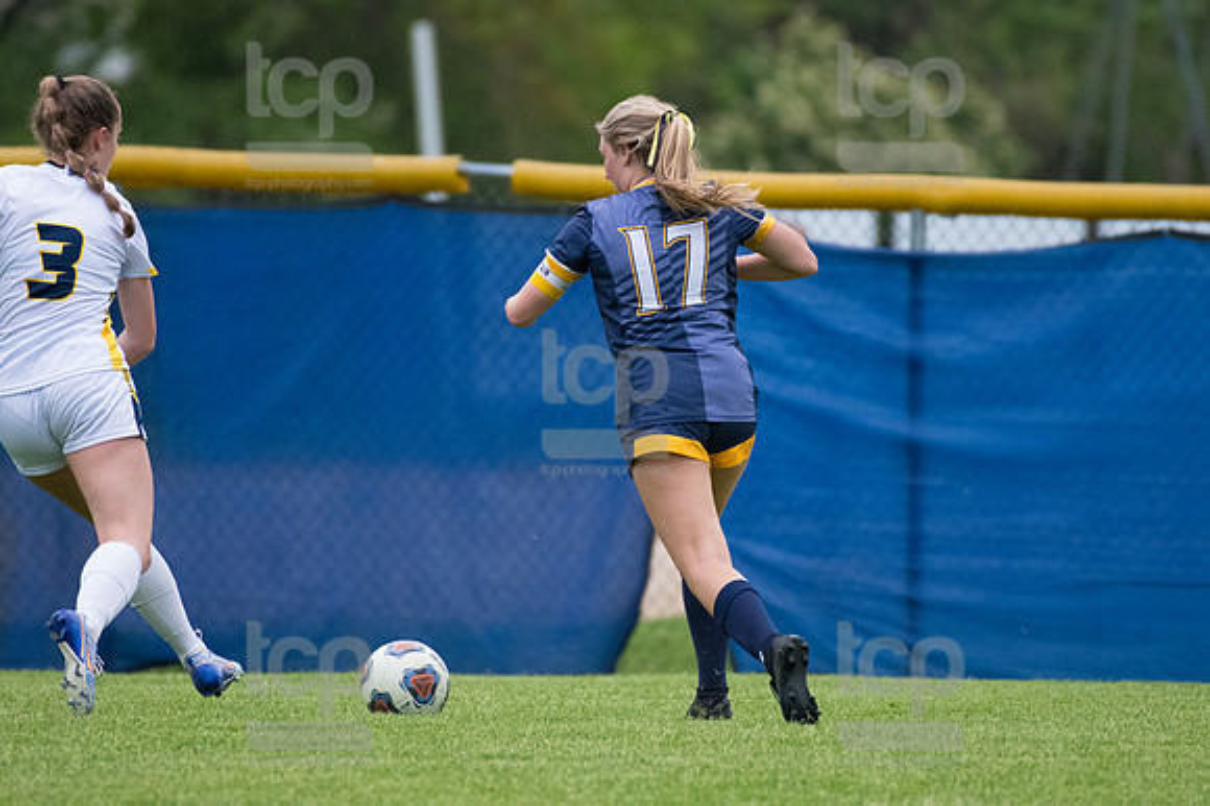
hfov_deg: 2.8
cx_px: 605
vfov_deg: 1.8
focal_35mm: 750
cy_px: 403
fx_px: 25193
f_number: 5.6
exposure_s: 1/1600
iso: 4000
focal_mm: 500
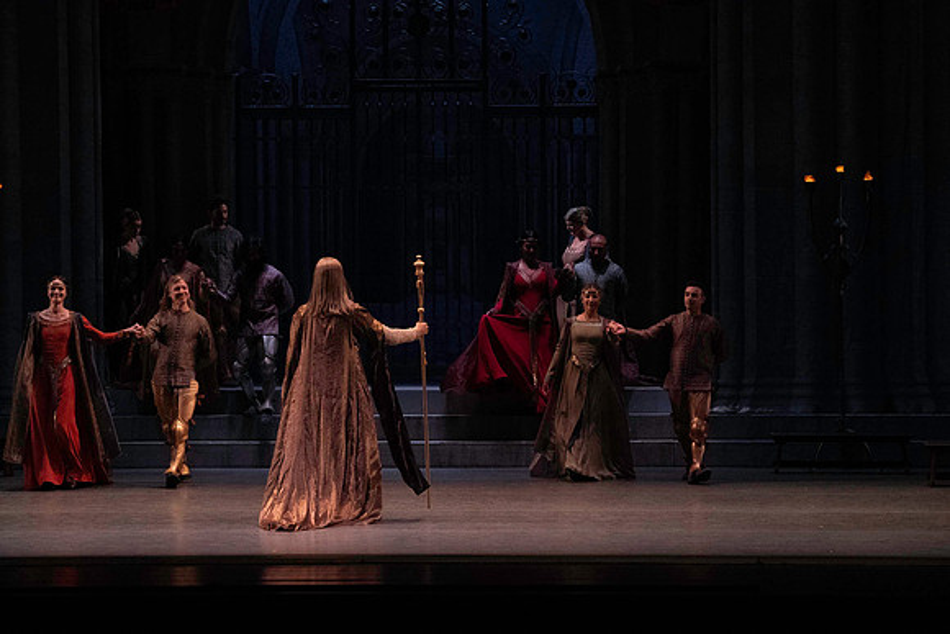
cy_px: 317
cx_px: 475
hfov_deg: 15.3
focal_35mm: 134
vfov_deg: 10.2
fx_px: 3537
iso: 12800
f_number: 7.1
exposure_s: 1/400
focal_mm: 134
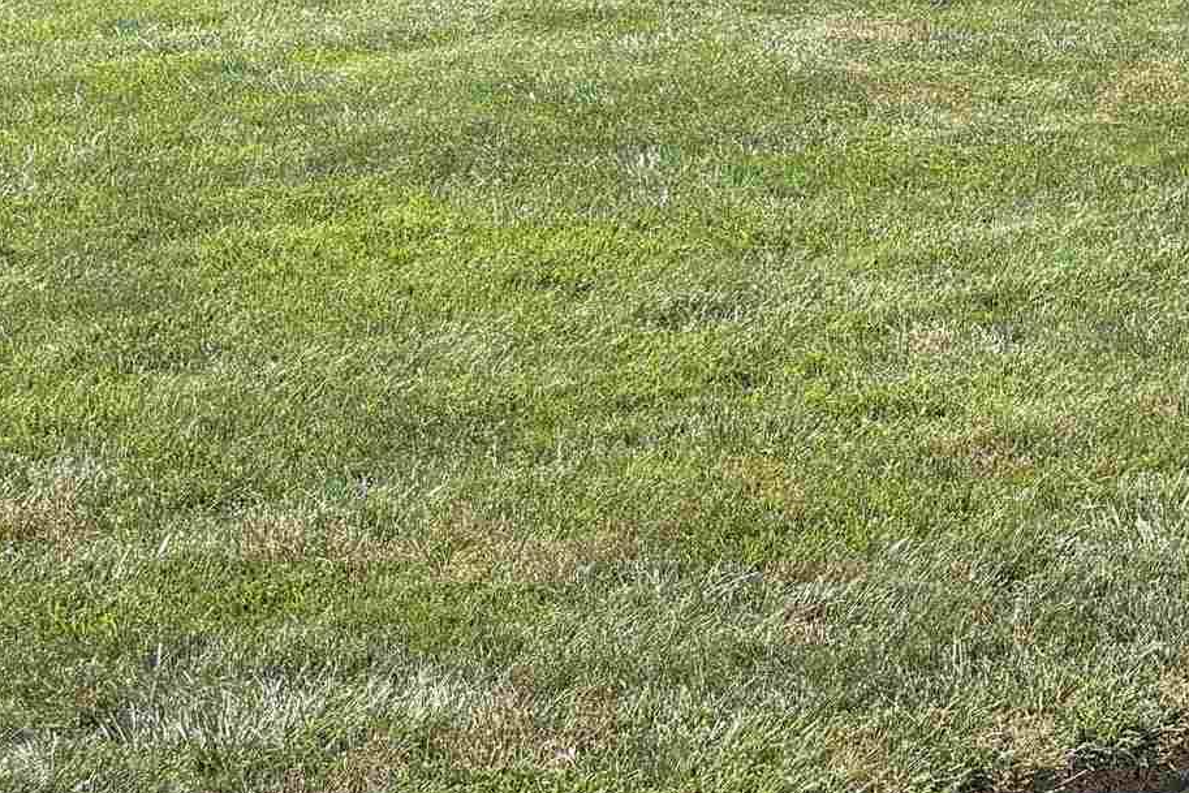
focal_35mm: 91
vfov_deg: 14.9
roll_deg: +0.5
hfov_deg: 21.3
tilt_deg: -6.8
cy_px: 82
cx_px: 1305
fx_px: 3006
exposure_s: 1/1239
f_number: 1.6
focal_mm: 5.96
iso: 50
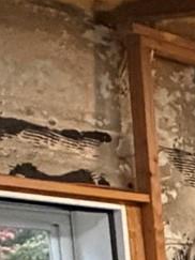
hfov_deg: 7.1
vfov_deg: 15.1
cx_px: 873
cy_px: 427
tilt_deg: -7.2
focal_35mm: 118
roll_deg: +0.3
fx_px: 887
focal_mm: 2.22
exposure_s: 1/60
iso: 640
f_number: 2.2
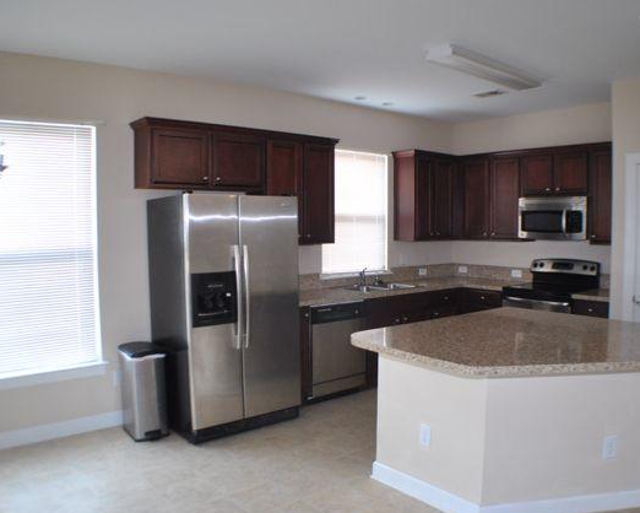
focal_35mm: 38
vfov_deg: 39.2
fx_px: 720
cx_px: 371
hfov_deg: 47.7
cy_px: 261
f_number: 3.8
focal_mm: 22
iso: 400
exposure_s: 1/15
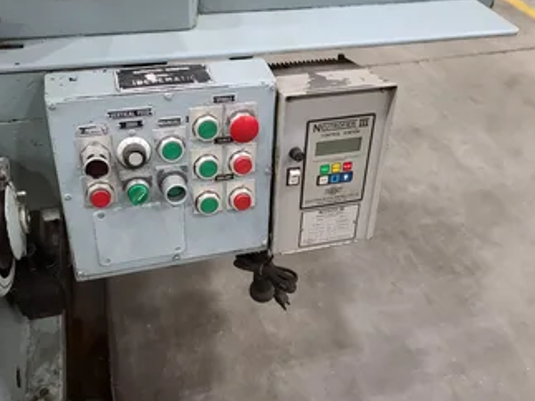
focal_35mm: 31
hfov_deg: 58.1
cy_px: 166
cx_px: 225
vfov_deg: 45.2
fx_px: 479
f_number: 1.8
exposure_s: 1/40
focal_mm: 7
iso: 250
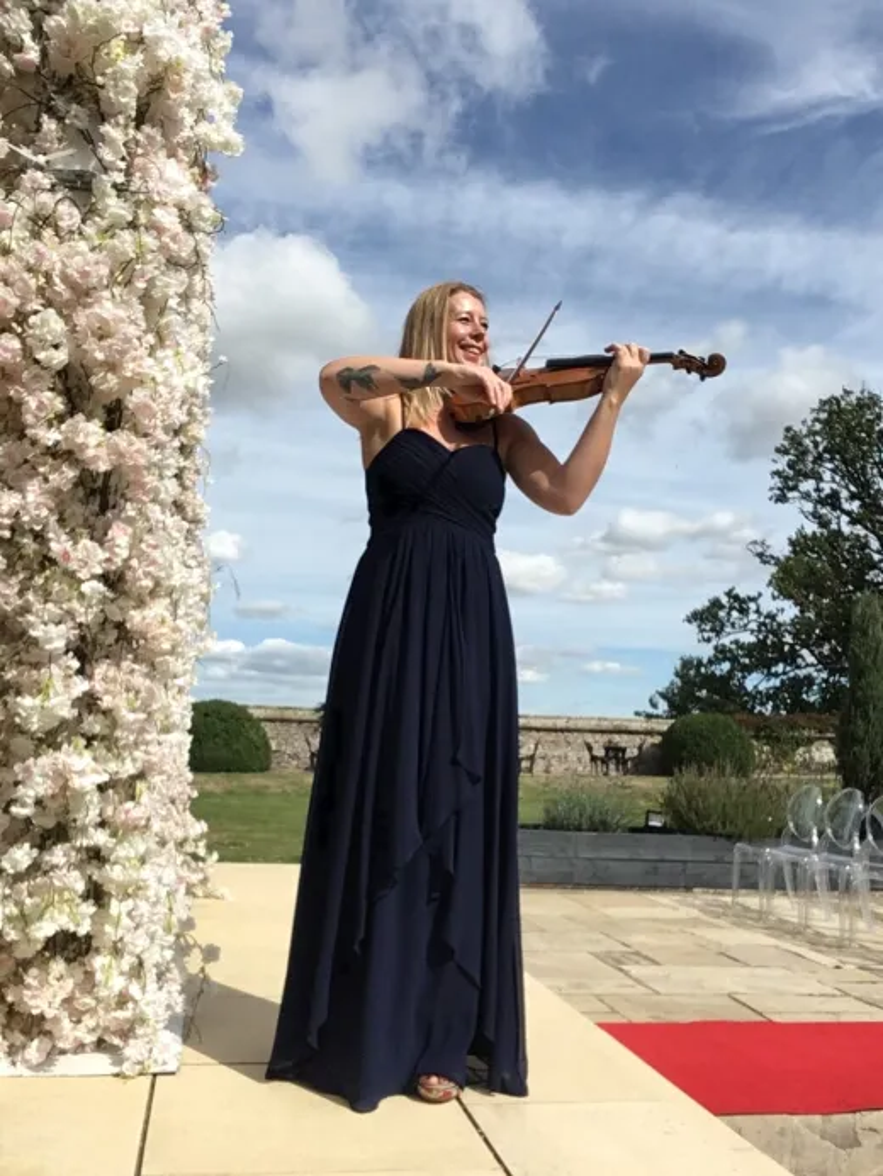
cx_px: 442
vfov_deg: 58.3
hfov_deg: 45.5
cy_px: 588
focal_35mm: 31
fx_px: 1054
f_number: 2.4
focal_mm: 2.15
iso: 50
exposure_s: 1/1894
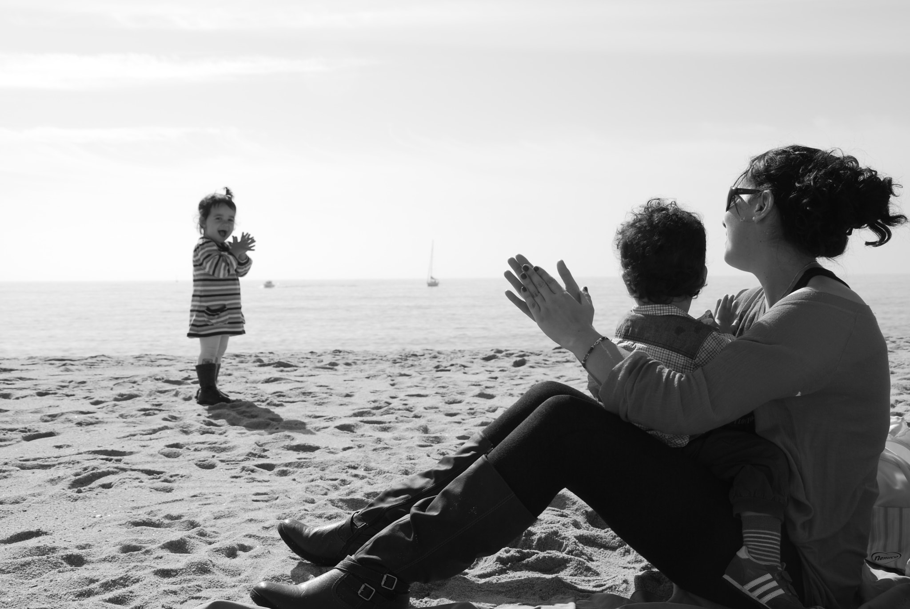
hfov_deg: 41.1
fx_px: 1215
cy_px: 304
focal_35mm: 48
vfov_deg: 28.2
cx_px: 455
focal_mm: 32
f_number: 9
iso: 100
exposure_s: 1/250
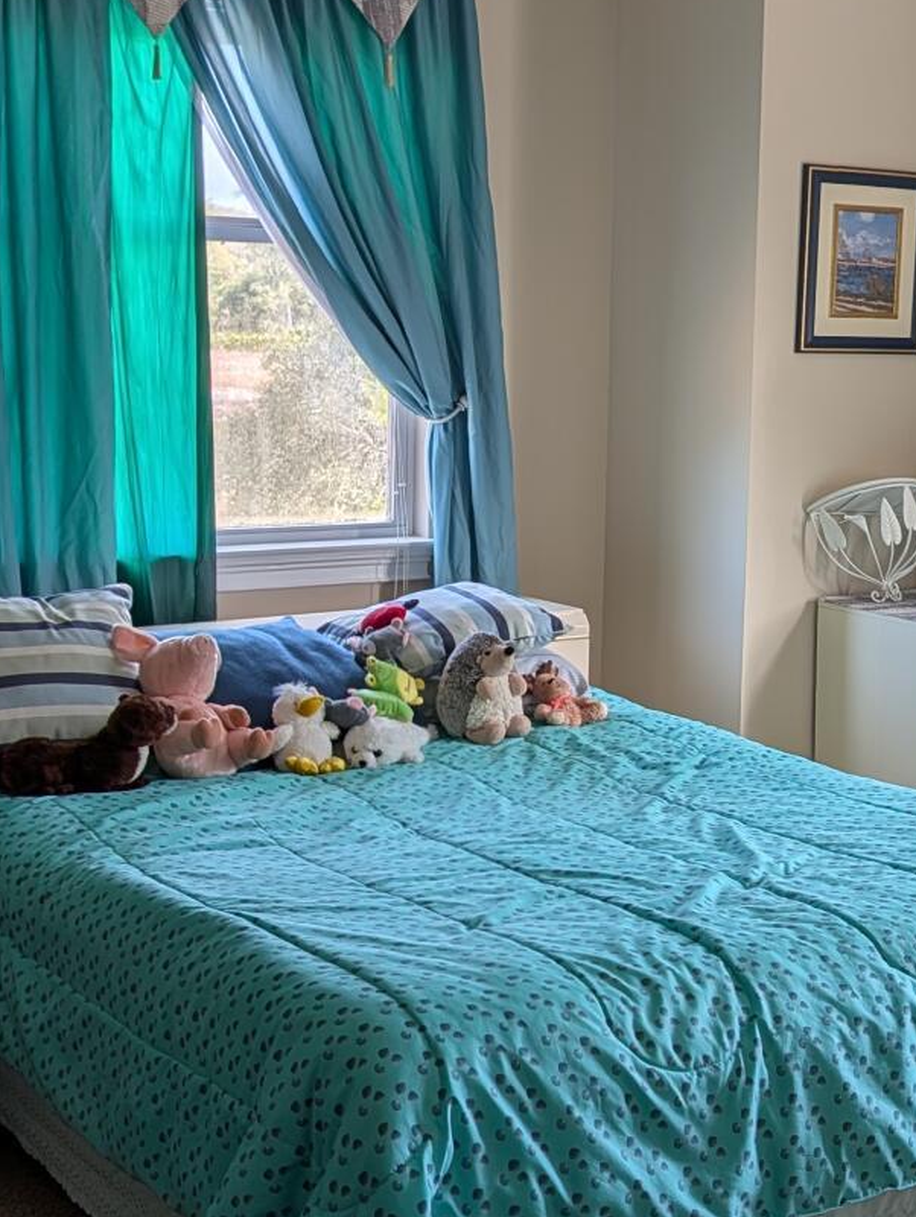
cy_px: 526
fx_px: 2112
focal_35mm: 60
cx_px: 742
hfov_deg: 24.1
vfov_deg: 32.1
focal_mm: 6.9
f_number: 1.68
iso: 21
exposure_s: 1/917
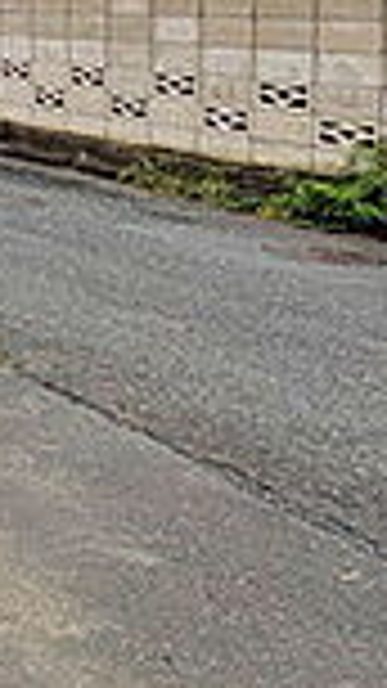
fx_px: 1095
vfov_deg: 32.5
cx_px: -765
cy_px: 22
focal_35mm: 60
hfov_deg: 11.5
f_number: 2.2
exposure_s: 1/2137
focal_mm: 1.83
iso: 51
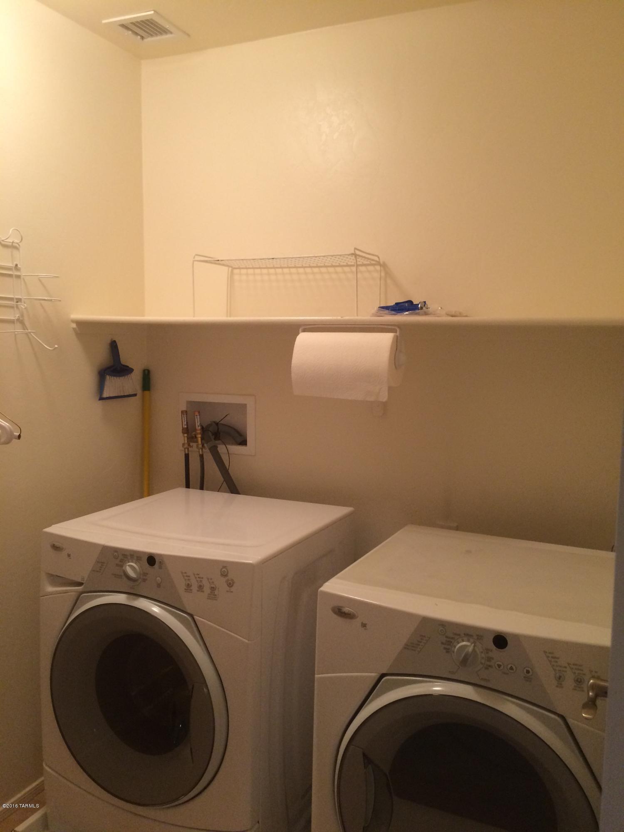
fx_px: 697
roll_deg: -0.6
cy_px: 416
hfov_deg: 48.2
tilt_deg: -5.9
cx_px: 312
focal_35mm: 29
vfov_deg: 61.7
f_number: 2.2
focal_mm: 4.15
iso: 125
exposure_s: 1/30
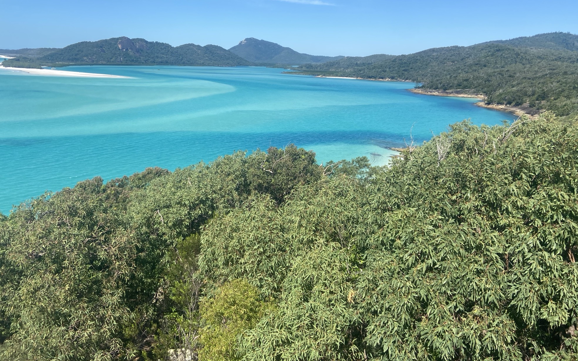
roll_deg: -1.7
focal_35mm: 28
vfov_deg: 44.3
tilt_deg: -11.1
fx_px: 441
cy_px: 144
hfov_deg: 66.5
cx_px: 289
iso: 32
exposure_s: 1/2967
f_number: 1.8
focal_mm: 4.25
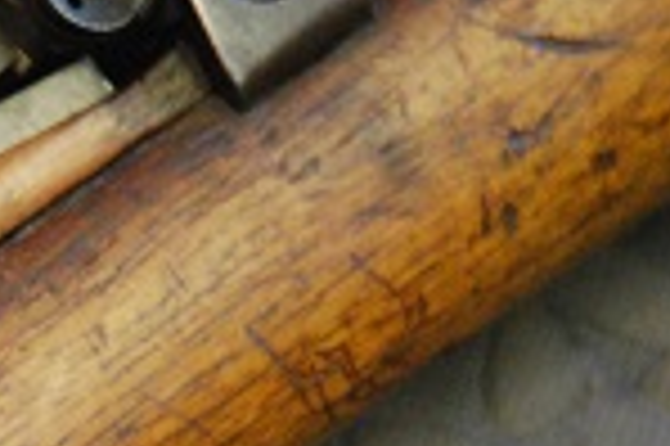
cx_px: -652
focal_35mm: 393
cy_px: 764
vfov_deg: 3.5
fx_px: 7306
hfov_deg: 5.2
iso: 1600
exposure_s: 1/60
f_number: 4.5
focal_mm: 65
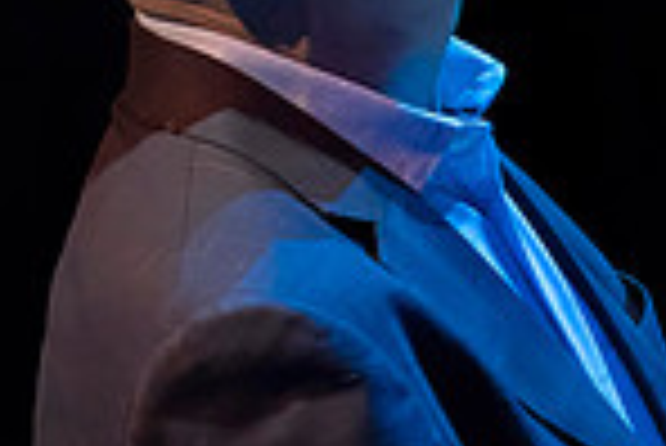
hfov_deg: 0.9
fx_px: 43721
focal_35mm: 2361
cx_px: 662
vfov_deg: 0.6
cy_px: -86
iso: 5000
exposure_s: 1/250
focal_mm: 400
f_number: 5.6
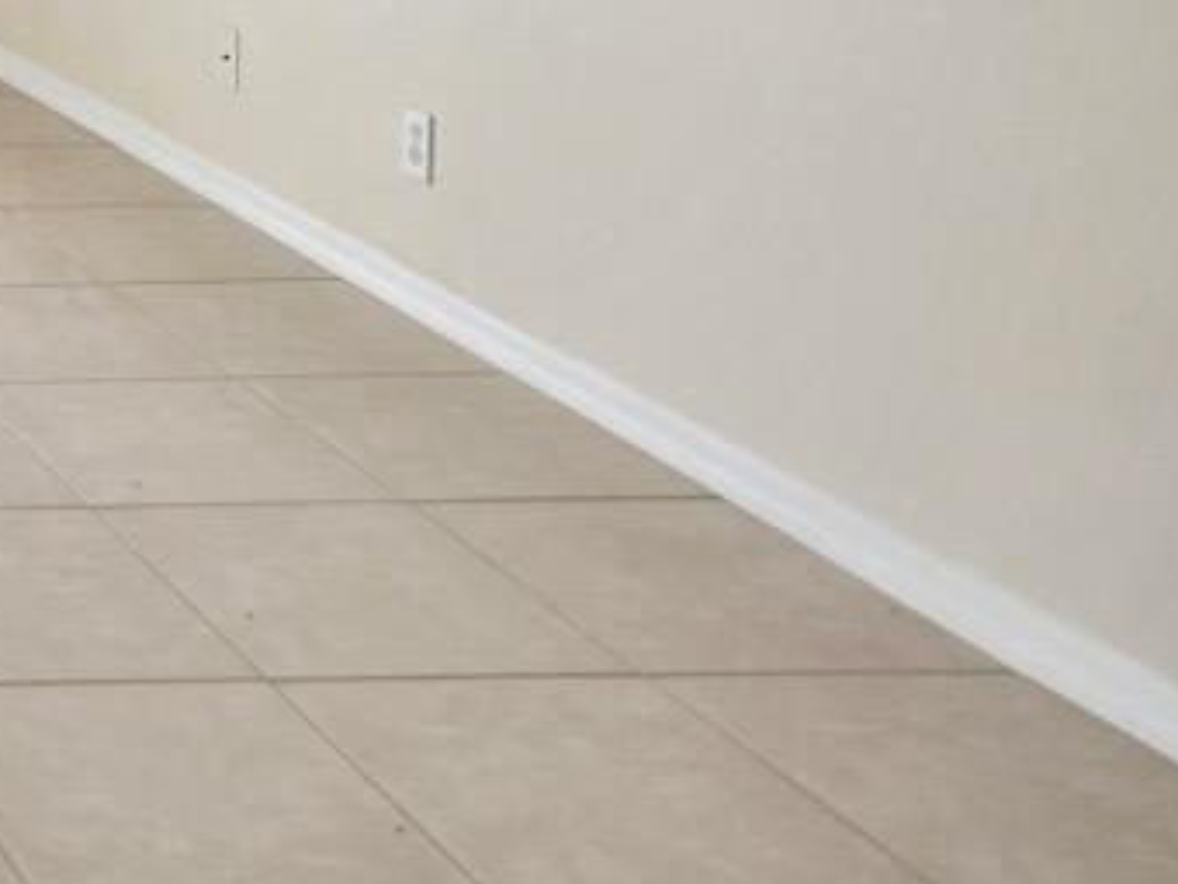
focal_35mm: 58
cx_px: -911
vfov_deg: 21.1
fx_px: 1974
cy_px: -461
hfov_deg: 21.8
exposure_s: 1/400
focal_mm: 16
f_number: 2.8
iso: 800
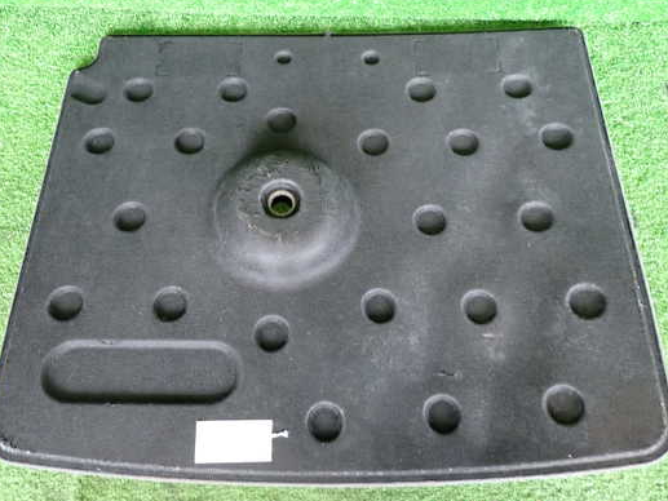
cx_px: 335
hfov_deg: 61.6
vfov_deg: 48.2
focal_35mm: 29
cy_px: 243
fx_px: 560
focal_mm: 4.5
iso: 400
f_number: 2
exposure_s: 1/30
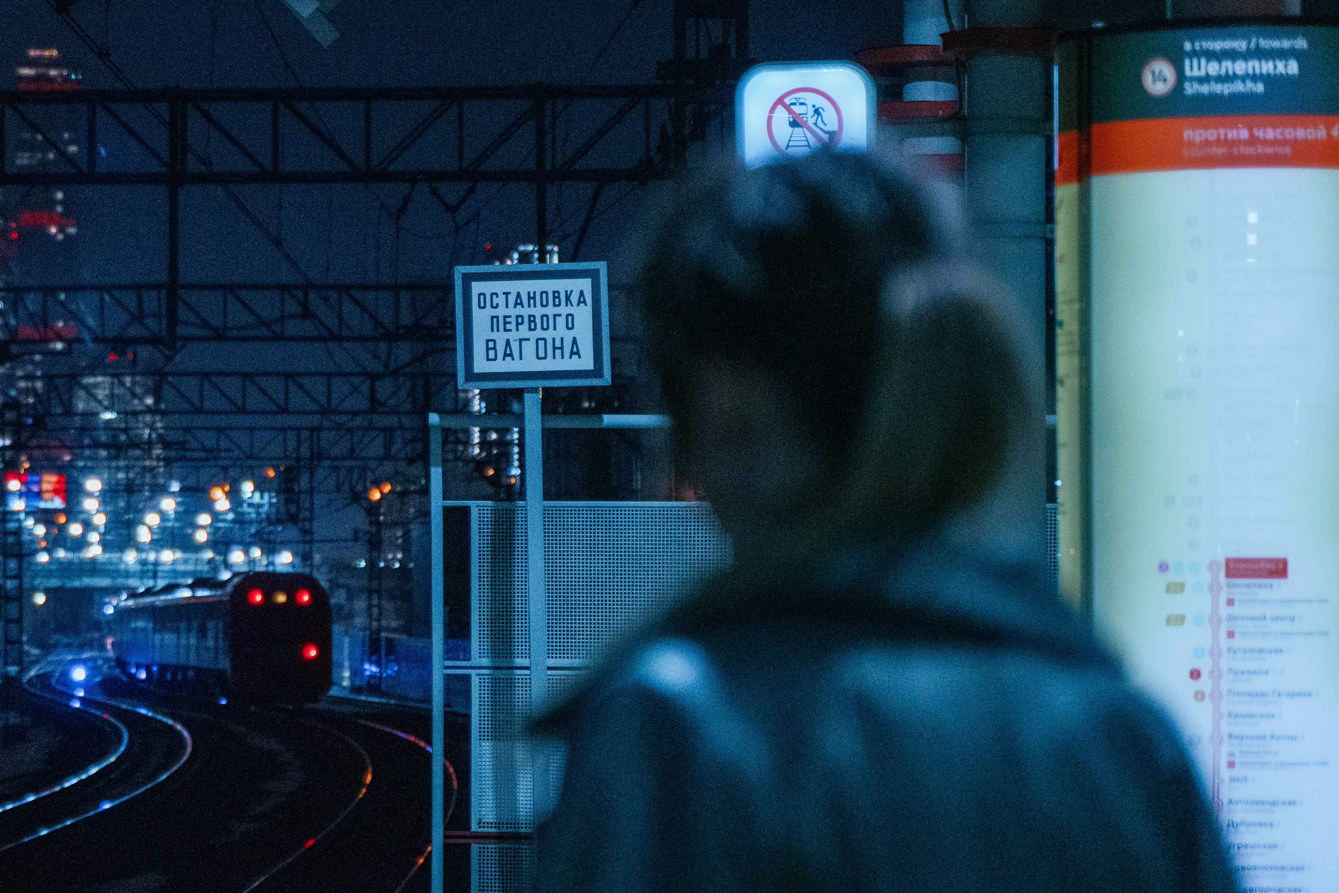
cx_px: 113
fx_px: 5617
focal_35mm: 151
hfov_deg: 13.5
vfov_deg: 9.1
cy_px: 417
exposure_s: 1/250
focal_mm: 75
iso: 2500
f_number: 2.8
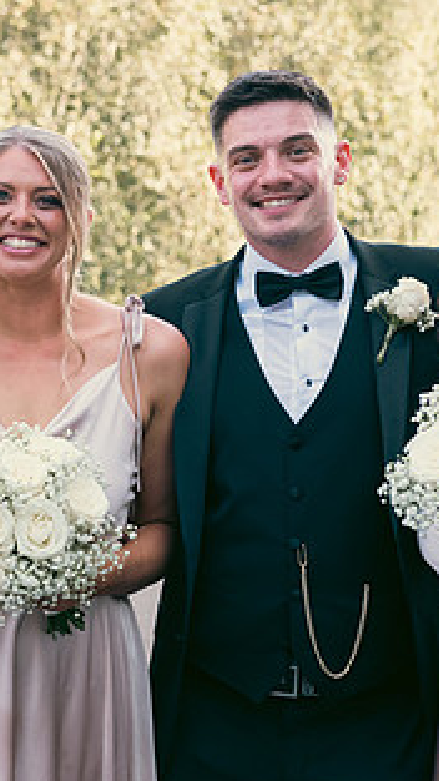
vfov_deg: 15.8
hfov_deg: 8.9
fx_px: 2815
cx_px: 122
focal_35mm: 136
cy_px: 378
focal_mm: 70
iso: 320
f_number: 6.3
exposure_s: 1/160
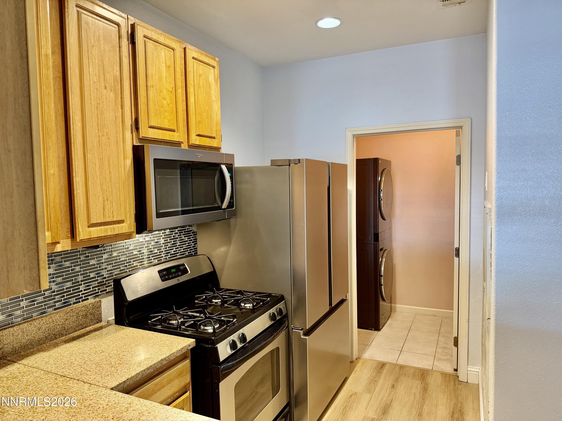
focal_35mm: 24
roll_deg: +0.9
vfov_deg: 56.8
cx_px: 281
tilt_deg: -4.4
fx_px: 390
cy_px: 210
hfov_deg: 71.6
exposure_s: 1/60
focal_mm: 6.76
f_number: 1.78
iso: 250
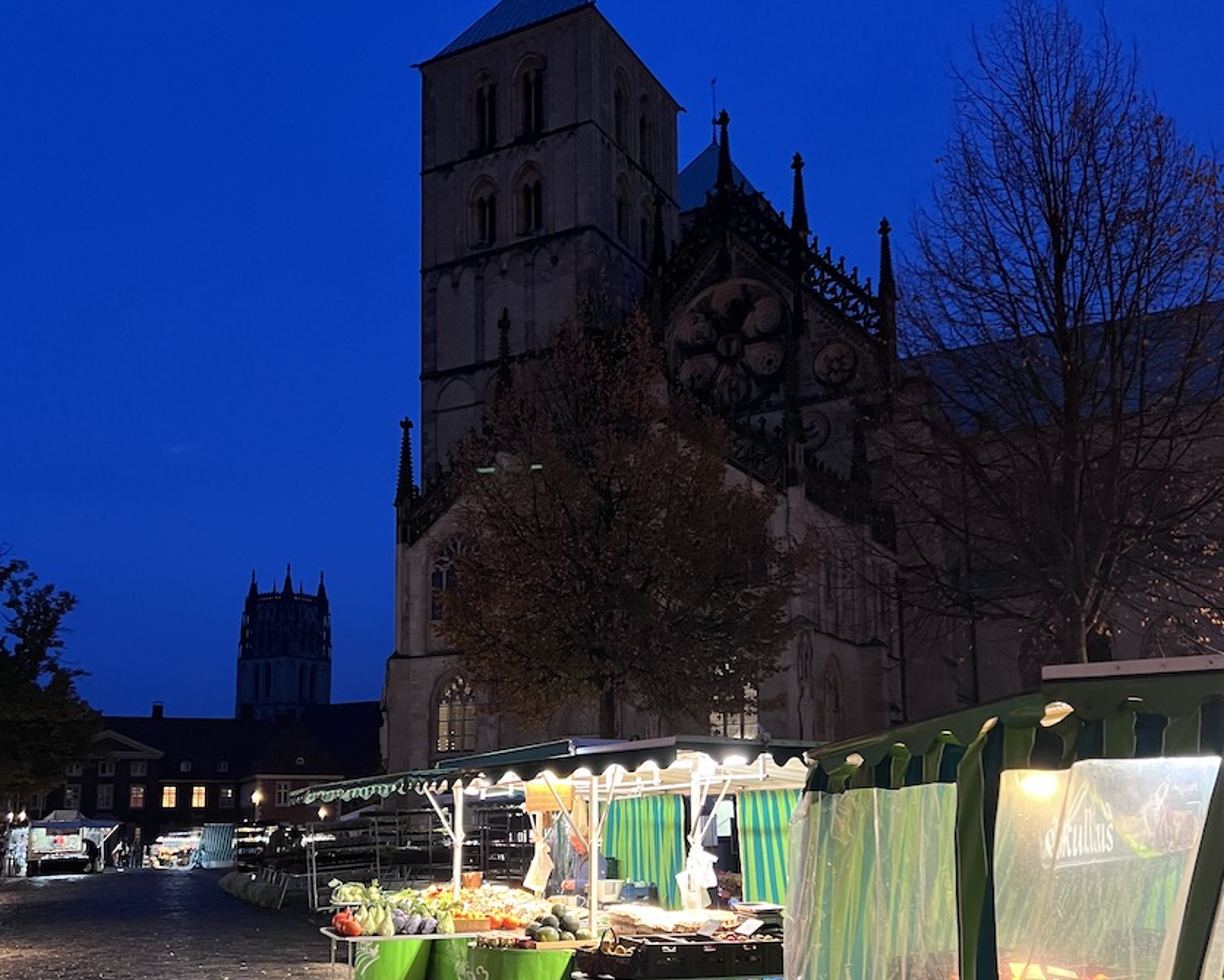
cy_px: 611
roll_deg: +0.7
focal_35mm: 34
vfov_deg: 43.0
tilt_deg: +9.9
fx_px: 1232
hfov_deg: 52.8
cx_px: 613
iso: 400
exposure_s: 1/33
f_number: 1.5
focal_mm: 5.7
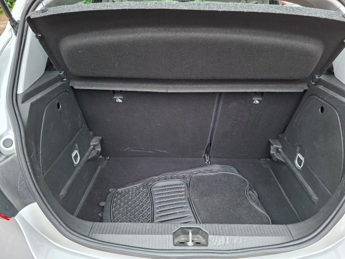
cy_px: 130
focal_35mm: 23
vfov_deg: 58.9
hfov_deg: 73.9
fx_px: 229
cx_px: 172
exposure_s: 1/100
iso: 80
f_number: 1.8
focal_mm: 5.54
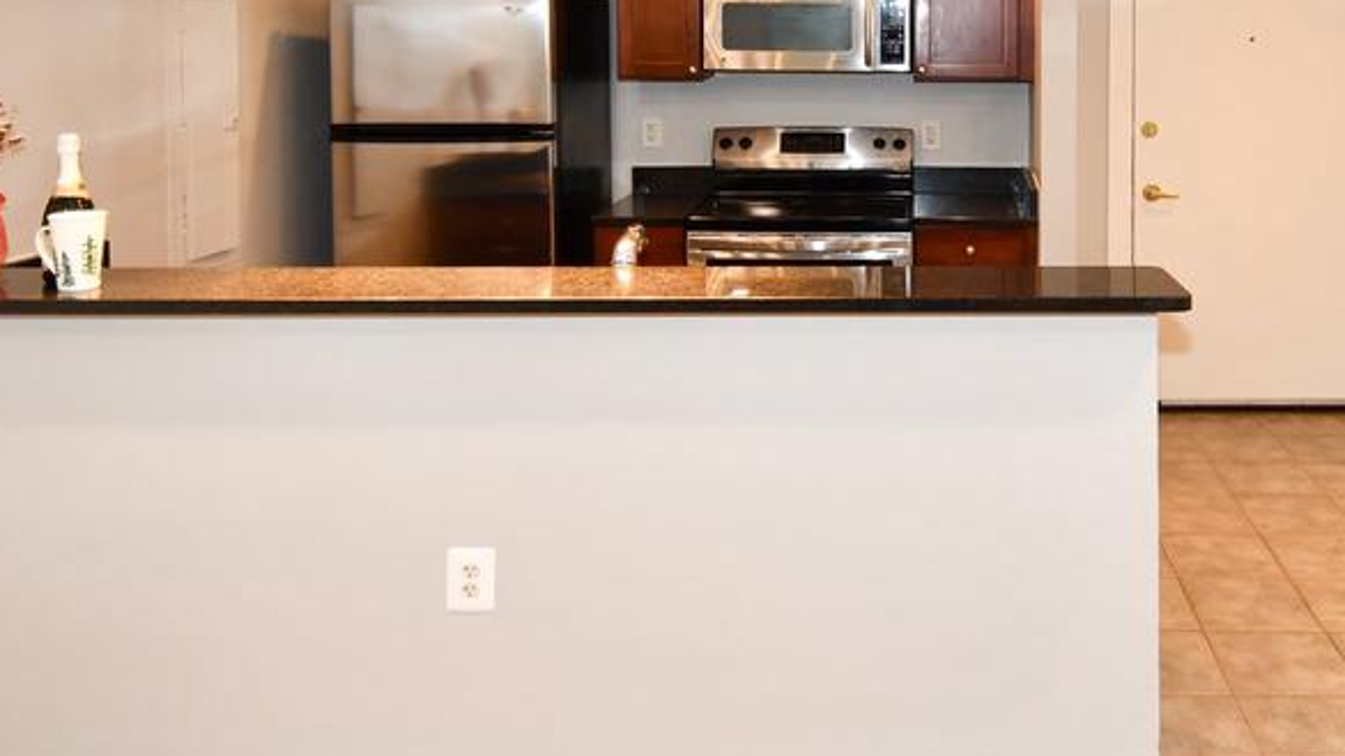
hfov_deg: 58.5
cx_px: 867
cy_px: 226
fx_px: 1177
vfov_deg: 35.1
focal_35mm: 33
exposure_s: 1/60
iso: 500
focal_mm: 12
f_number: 4
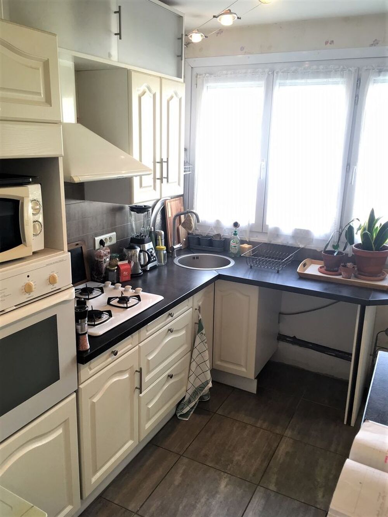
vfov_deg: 61.7
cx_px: 194
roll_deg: -2.6
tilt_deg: -15.2
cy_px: 258
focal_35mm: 29
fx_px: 433
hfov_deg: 48.2
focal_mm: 4.15
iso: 50
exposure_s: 1/33
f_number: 2.2
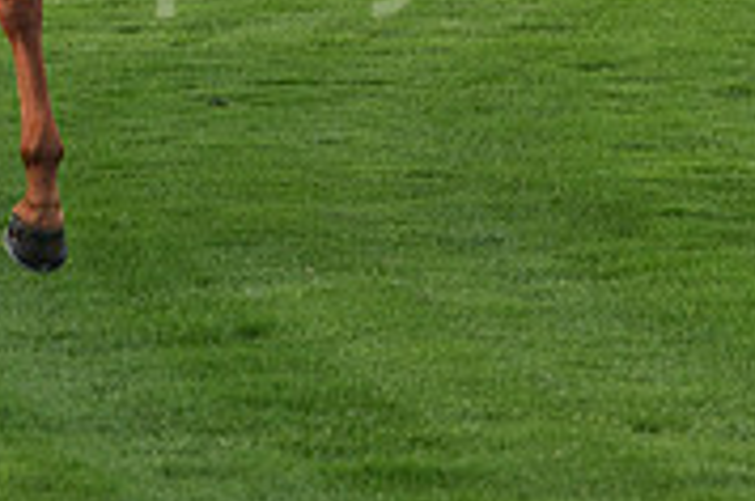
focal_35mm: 539
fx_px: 11284
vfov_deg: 2.5
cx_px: -85
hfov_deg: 3.8
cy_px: -291
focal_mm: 165
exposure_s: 1/500
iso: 400
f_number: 6.3
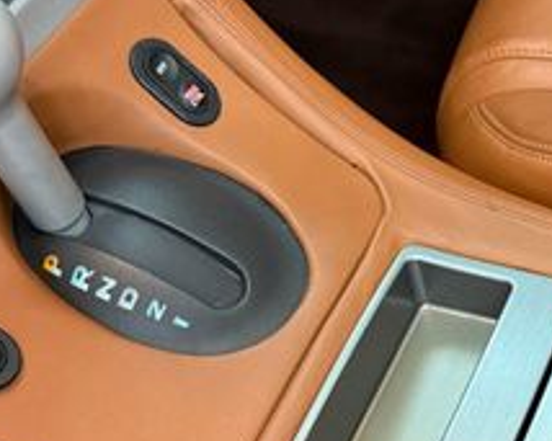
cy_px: 351
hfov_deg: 26.9
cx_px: 382
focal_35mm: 70
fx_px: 1143
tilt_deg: -52.1
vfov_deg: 21.6
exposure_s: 1/40
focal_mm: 6.76
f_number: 1.78
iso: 640
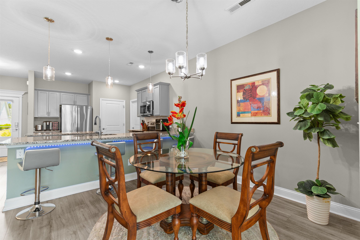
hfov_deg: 100.4
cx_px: 180
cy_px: 120
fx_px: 150
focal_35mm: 15
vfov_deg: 77.3
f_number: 4.5
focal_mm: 10
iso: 100
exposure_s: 1/4
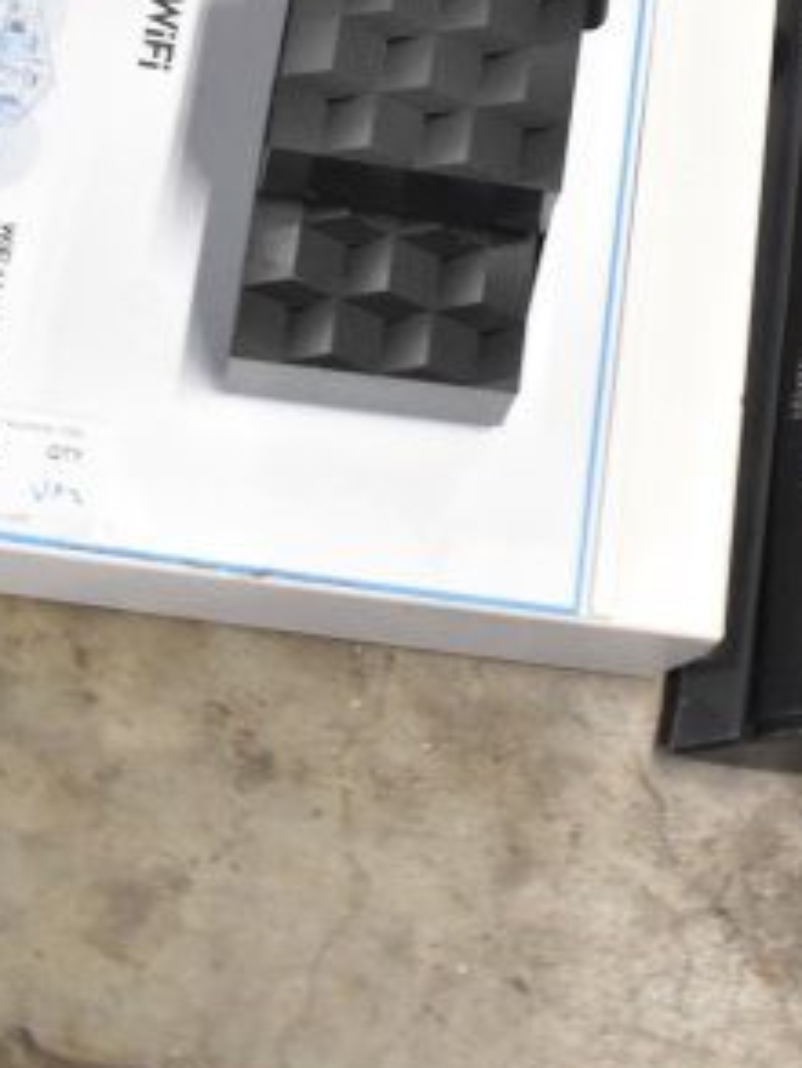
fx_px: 2778
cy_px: -363
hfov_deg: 16.0
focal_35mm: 90
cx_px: 860
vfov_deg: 19.8
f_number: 3.8
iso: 1800
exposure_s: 1/30
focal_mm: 20
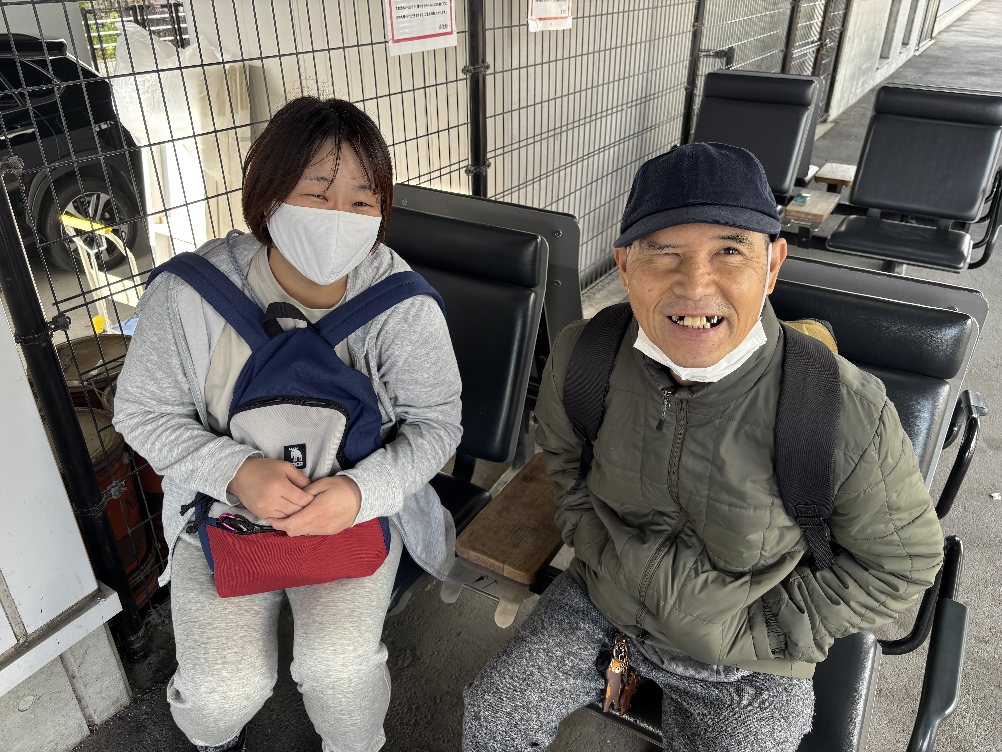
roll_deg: -0.5
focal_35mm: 26
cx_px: 501
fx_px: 753
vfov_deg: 53.1
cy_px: 376
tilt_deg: -29.2
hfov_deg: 67.3
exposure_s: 1/123
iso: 32
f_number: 1.6
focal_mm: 5.96
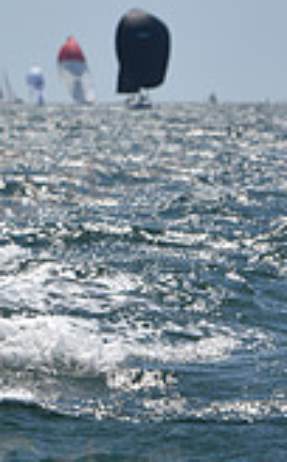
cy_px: 100
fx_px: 6129
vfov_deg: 4.3
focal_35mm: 488
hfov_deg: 2.7
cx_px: -357
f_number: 5.6
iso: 250
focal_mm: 135
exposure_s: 1/1600
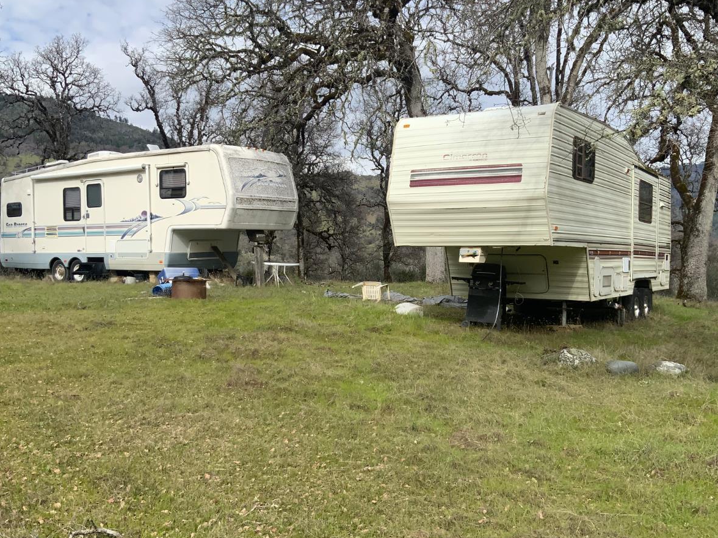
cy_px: 267
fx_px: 767
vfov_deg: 38.7
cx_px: 369
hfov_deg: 50.1
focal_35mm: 37
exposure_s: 1/1730
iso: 16
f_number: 1.8
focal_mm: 3
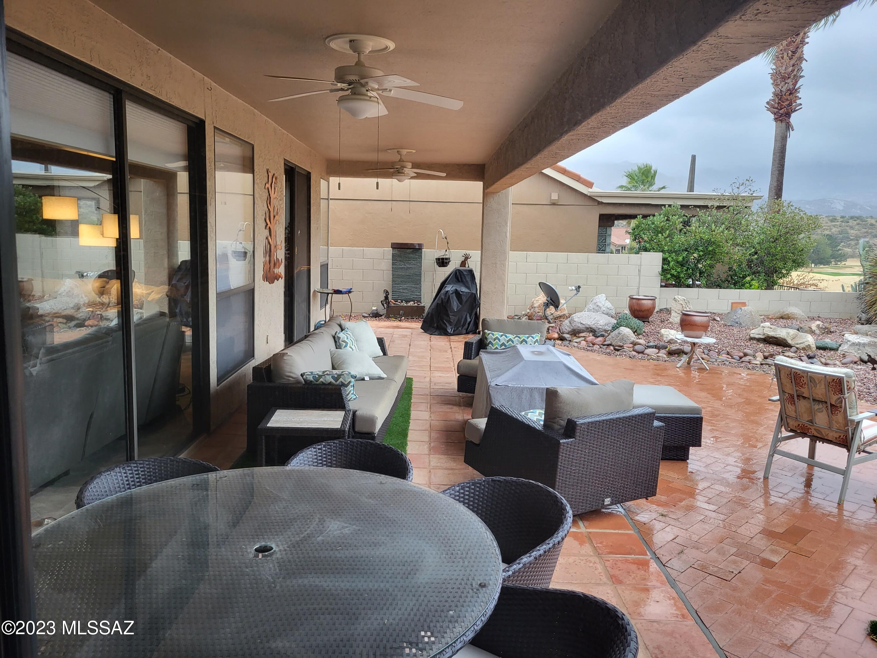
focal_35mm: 26
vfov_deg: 53.1
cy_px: 329
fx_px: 659
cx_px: 438
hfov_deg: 67.3
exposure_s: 1/120
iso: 100
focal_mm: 5.4
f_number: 1.8
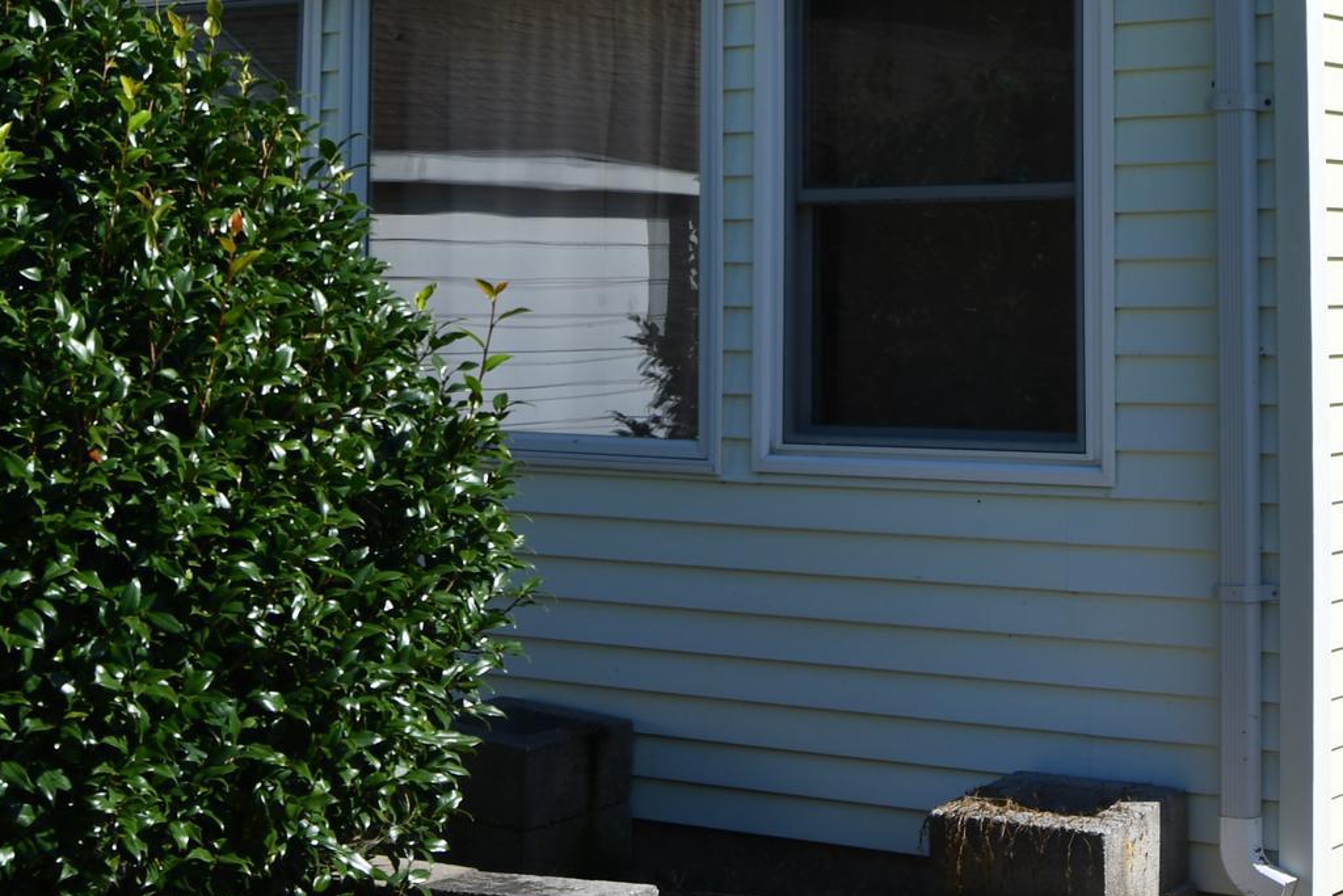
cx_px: 913
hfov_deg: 27.9
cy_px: 12
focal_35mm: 72
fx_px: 2686
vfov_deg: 18.5
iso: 100
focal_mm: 24
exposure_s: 1/320
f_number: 9
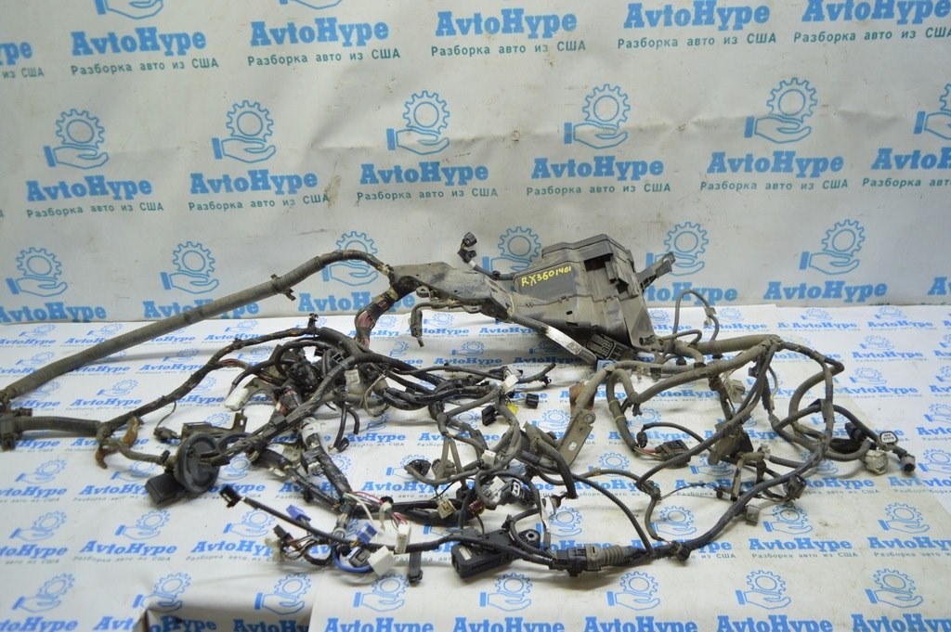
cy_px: 316
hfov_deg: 67.4
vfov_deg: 47.9
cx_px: 476
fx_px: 713
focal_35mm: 27
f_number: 3.5
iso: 400
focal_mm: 18
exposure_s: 1/40
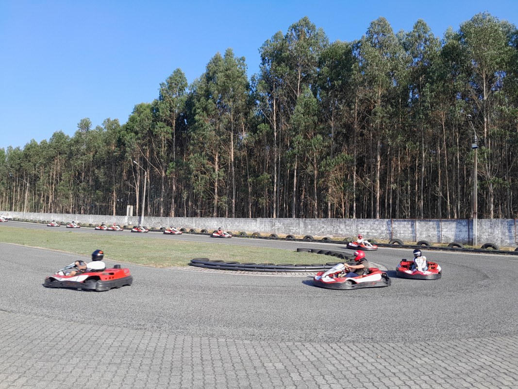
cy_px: 194
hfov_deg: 67.3
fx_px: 389
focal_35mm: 26
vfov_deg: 53.1
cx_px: 259
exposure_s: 1/254
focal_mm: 3.98
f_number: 1.8
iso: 40
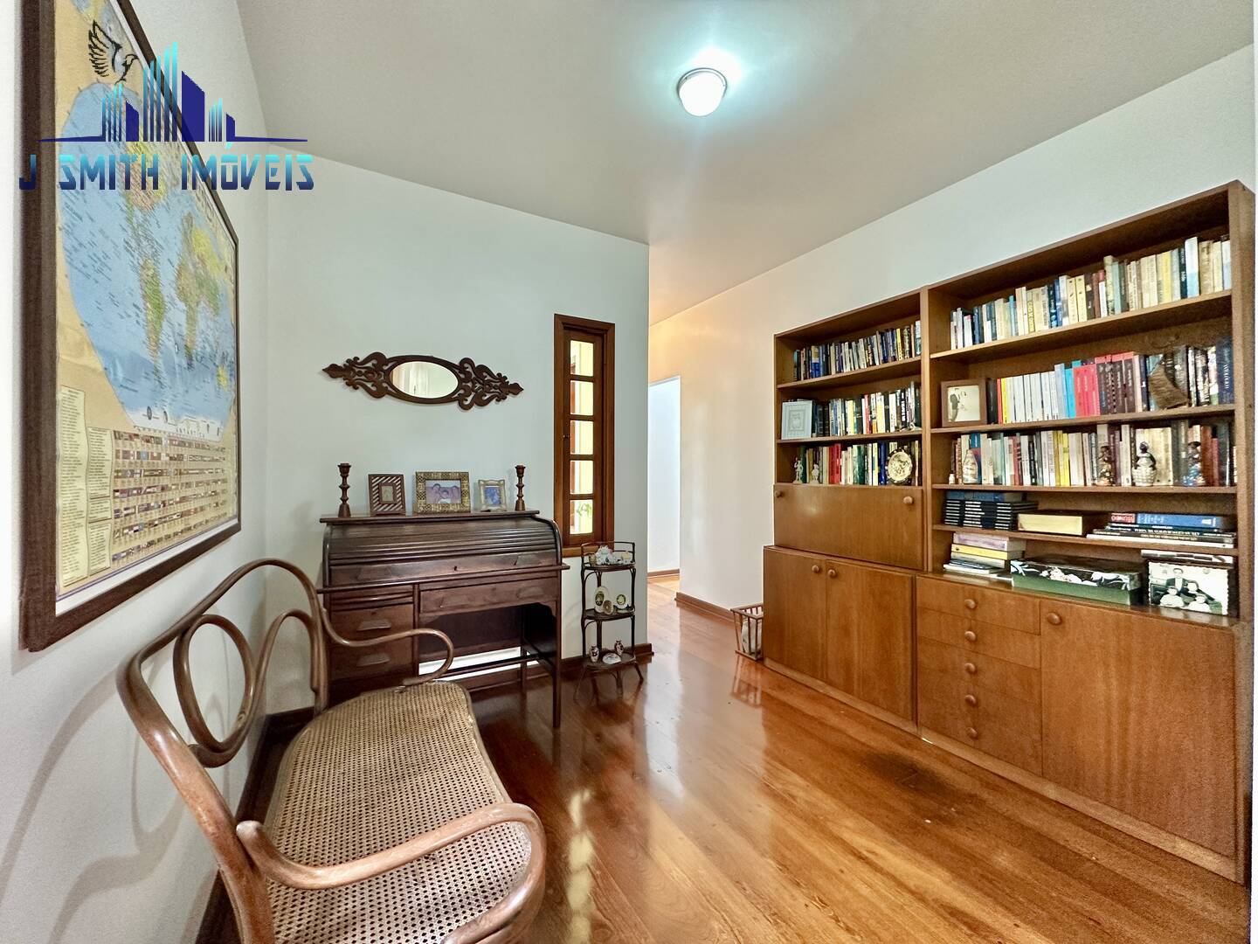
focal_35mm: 14
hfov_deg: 102.1
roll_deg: +0.1
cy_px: 472
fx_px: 509
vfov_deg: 85.7
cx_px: 629
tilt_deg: -0.1
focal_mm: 2.22
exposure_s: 1/60
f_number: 2.2
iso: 250
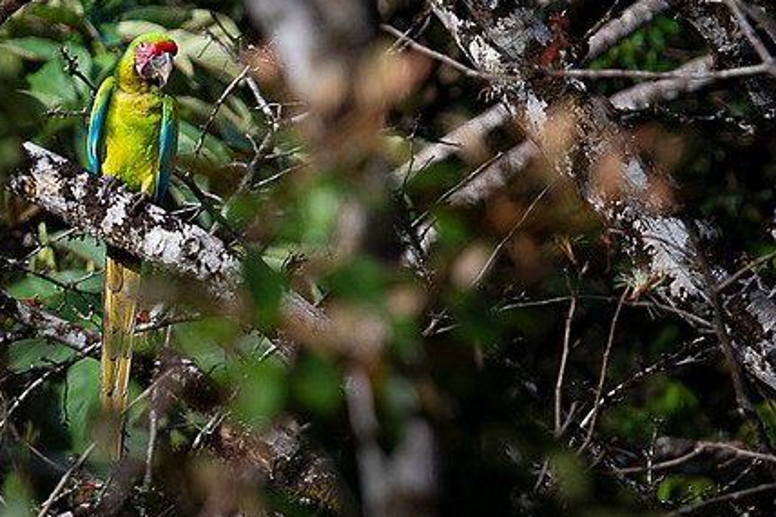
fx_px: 29389
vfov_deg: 1.0
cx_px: 147
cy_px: 68
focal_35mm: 1364
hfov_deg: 1.5
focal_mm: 420
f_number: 5.6
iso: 400
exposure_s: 1/2000
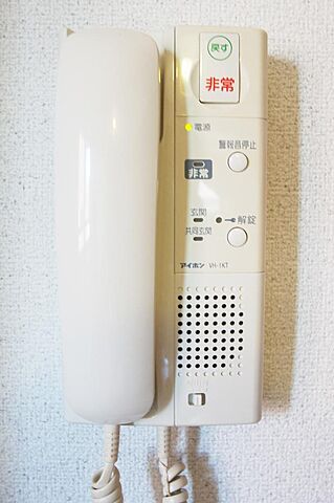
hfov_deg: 36.8
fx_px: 502
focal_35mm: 36
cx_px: 167
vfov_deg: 53.2
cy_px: 252
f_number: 4.5
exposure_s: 1/40
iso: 320
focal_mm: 24
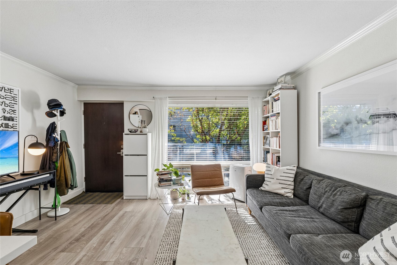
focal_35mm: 15
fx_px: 165
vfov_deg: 77.3
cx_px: 198
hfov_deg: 100.4
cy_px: 132
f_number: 9
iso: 250
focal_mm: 10
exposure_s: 1/25
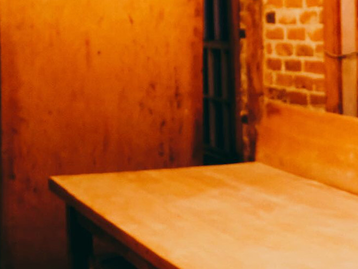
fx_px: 1128
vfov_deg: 13.6
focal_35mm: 109
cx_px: 356
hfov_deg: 17.6
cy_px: 88
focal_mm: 31
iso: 3200
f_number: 4.7
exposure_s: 1/20
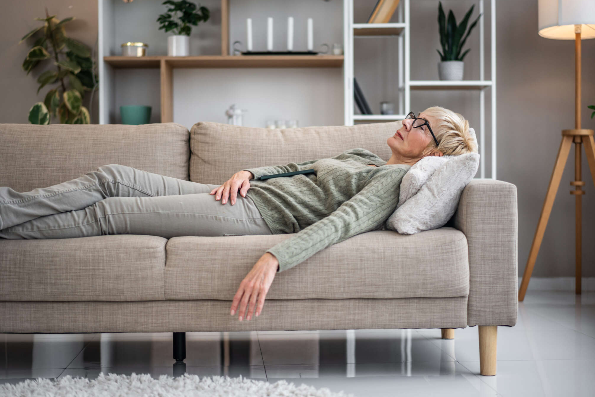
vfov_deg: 24.2
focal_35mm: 56
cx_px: 294
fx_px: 926
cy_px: 198
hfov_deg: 35.6
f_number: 1.8
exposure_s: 1/400
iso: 160
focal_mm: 55
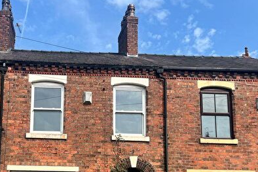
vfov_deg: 27.5
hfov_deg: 40.4
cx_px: 78
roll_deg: -1.0
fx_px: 344
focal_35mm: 48
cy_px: 138
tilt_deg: +8.1
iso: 50
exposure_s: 1/2994
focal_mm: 5.7
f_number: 1.5
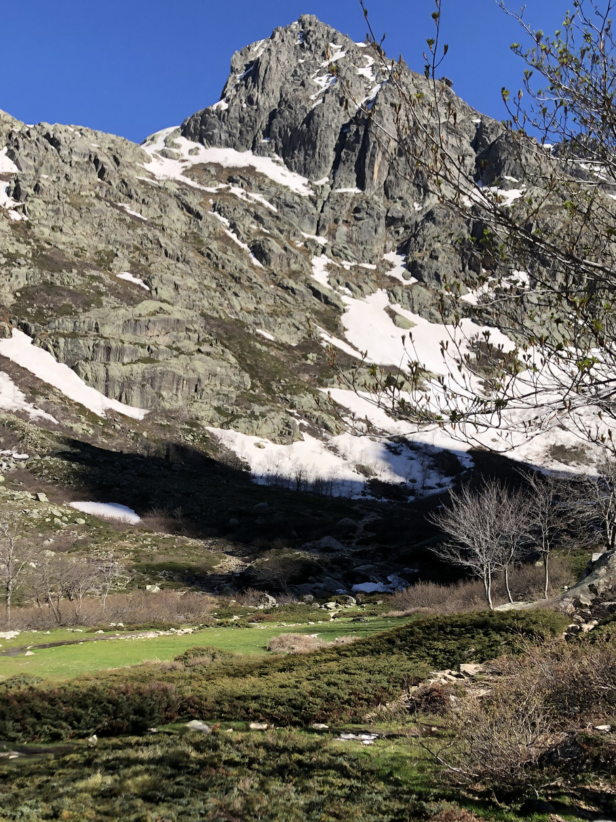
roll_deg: -1.1
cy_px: 534
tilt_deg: +1.2
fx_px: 878
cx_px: 238
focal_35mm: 37
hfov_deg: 38.5
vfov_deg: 49.4
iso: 20
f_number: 1.8
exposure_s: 1/1333
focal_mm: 4
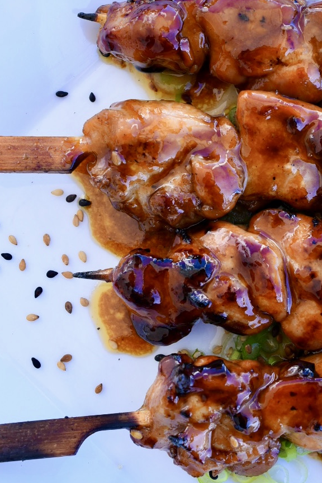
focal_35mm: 75
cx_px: 287
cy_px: 215
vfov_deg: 27.0
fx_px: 1006
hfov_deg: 17.9
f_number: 10
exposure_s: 1/250
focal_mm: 40
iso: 800
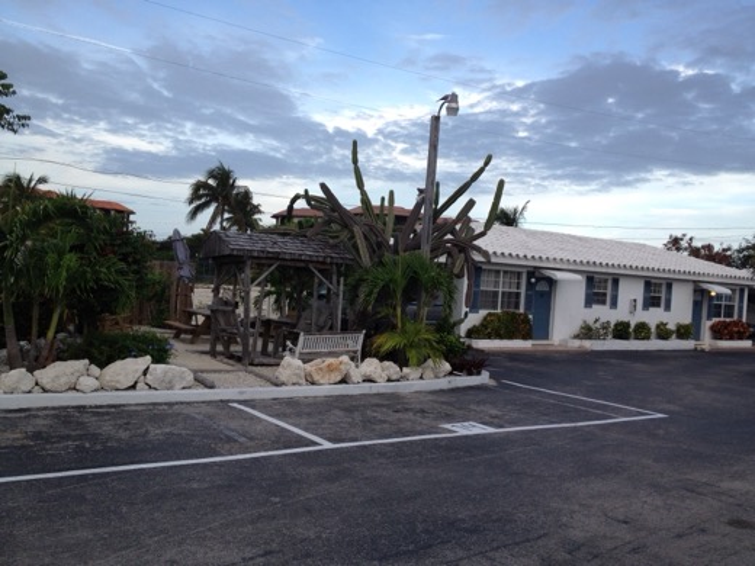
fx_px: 763
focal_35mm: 35
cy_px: 283
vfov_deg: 40.7
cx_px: 378
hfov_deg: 52.6
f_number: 2.4
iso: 64
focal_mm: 4.28
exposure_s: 1/332
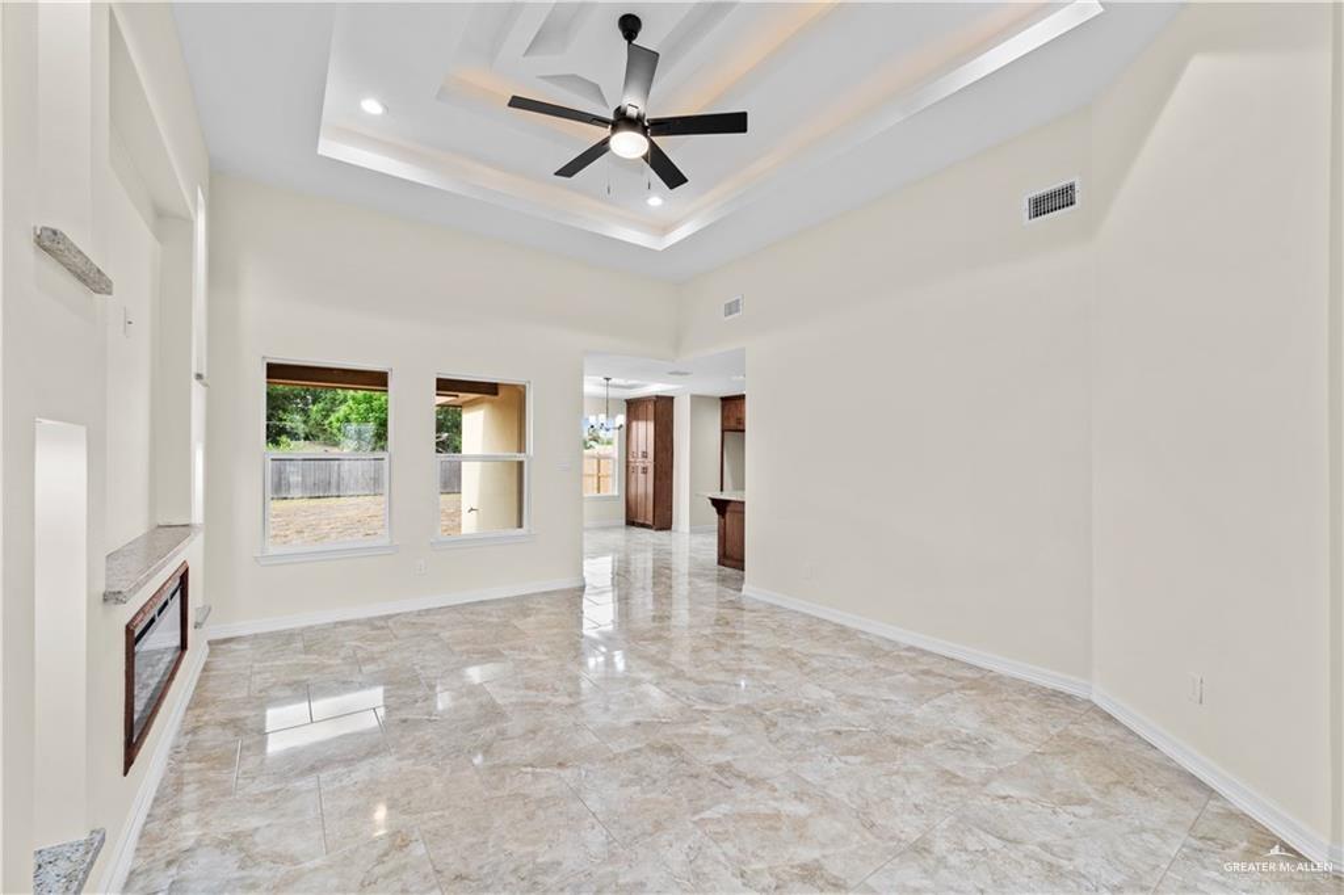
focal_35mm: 14
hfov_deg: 104.3
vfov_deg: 81.2
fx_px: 522
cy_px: 448
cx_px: 672
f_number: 8
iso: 100
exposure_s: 1/2.5
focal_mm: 14
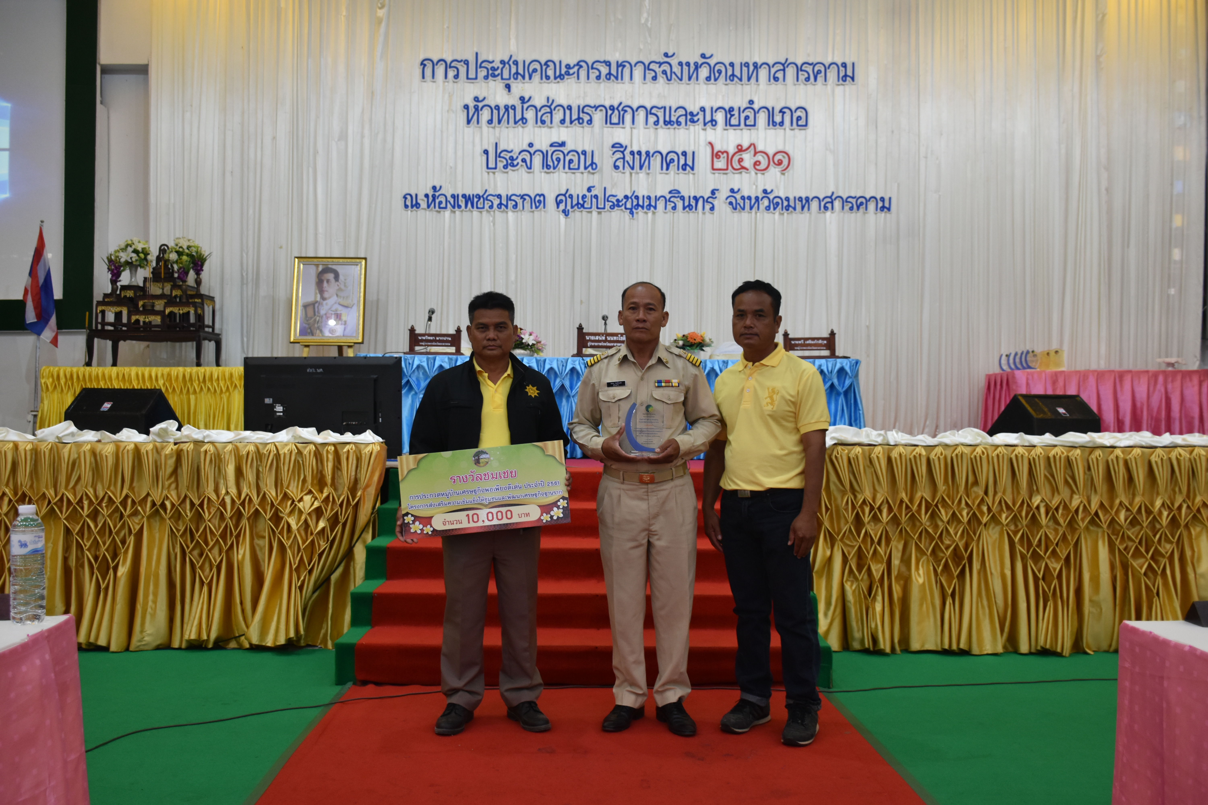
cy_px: 402
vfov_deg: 40.0
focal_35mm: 33
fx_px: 1107
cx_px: 604
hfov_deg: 57.2
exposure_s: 1/40
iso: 800
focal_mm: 22
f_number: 3.5
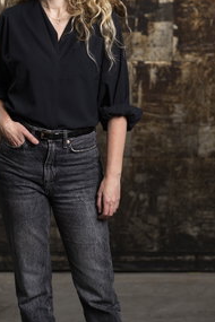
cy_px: 80
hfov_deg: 9.6
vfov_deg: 14.3
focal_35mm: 143
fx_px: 1281
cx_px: 60
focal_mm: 85
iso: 160
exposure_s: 1/250
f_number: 2.8
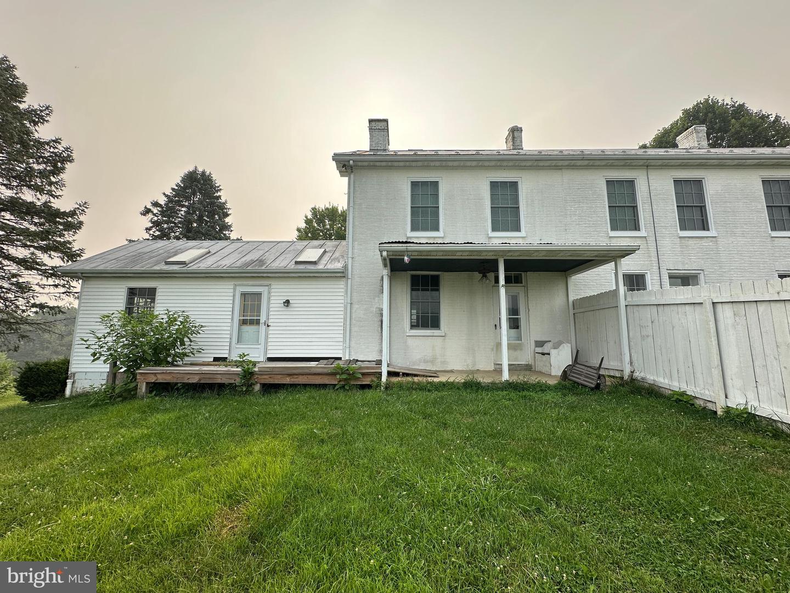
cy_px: 296
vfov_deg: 85.7
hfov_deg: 102.1
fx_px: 320
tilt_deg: +9.4
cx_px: 395
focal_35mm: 14
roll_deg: +0.4
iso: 40
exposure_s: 1/1114
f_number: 2.2
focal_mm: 2.22
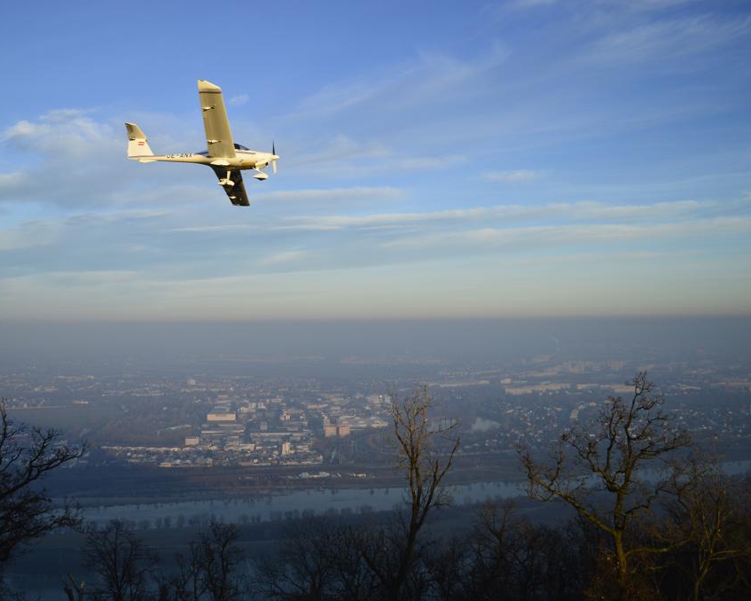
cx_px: 307
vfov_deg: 43.4
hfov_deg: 52.5
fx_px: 756
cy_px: 301
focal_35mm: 34
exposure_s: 1/1600
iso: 200
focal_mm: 20
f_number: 3.8
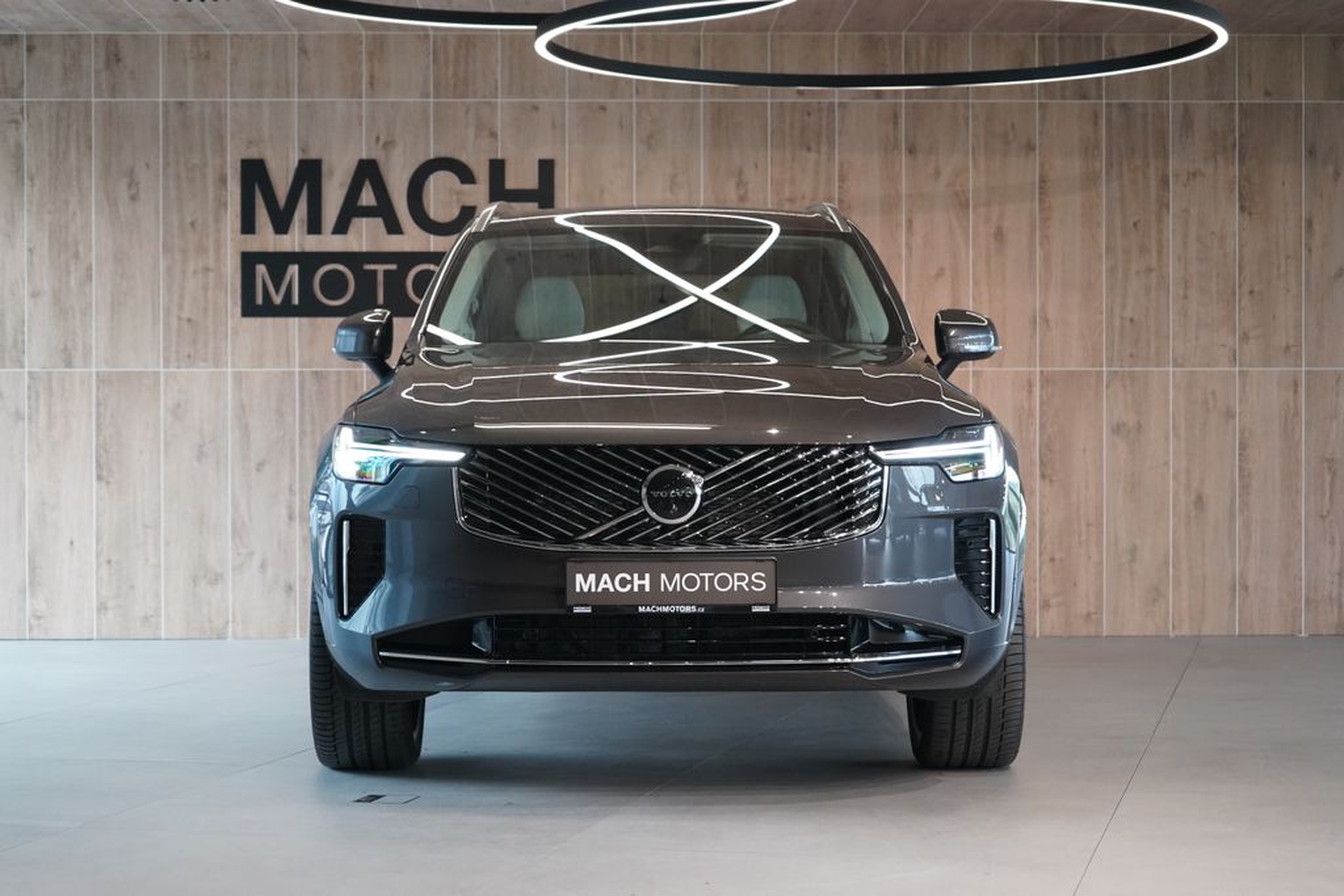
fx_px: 2614
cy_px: 448
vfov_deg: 19.5
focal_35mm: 70
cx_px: 672
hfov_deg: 28.8
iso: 5000
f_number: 5.6
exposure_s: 1/160
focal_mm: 70
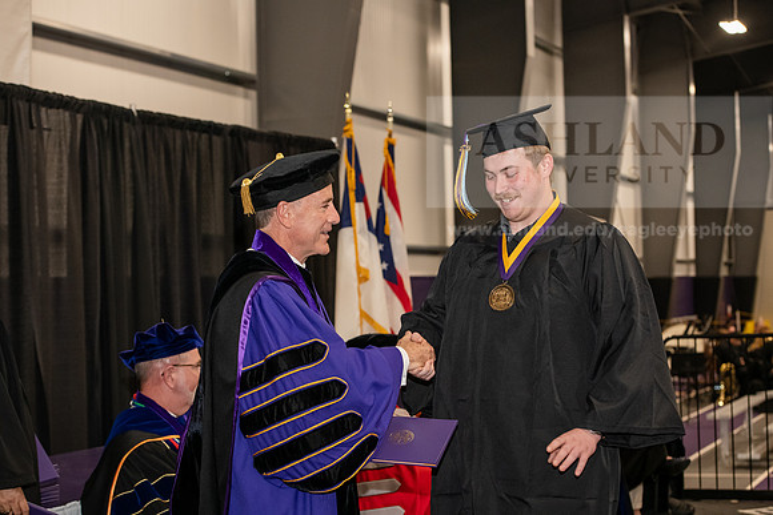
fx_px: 1503
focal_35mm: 70
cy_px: 258
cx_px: 386
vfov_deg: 19.5
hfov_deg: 28.8
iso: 2500
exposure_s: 1/200
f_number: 5
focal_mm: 70
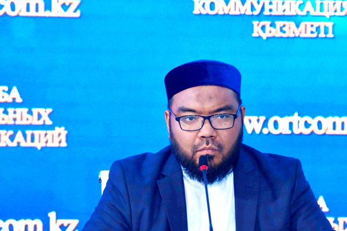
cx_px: 203
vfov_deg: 4.5
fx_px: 2921
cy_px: 123
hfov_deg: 6.8
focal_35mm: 303
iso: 800
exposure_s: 1/125
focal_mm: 200
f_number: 5.6
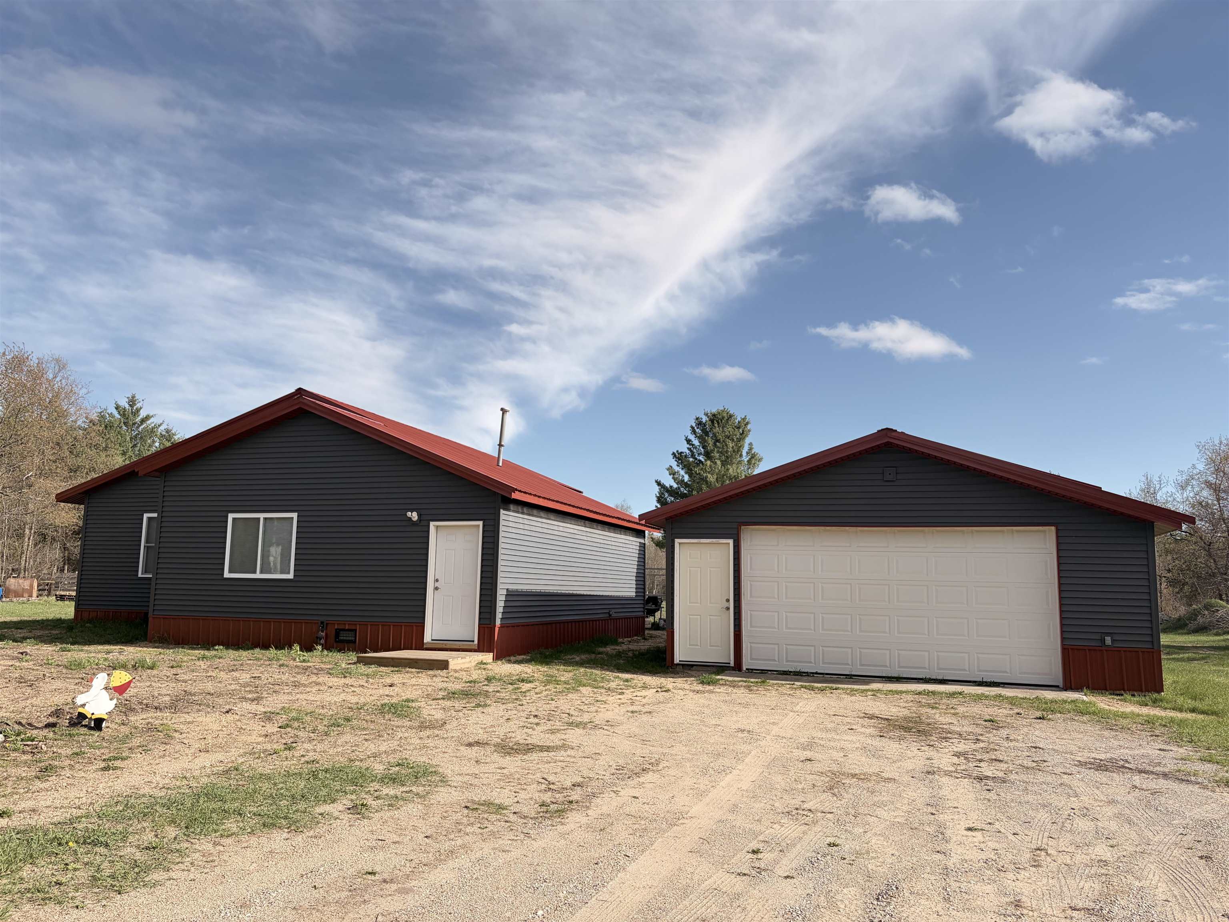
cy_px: 461
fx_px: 923
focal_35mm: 26
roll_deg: -0.9
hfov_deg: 67.3
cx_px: 614
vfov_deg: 53.1
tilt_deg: +9.0
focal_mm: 5.96
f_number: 1.6
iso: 50
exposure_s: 1/1706
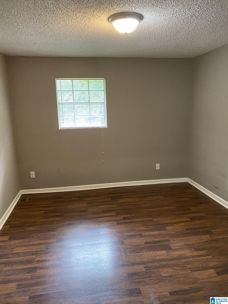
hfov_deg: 53.1
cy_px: 152
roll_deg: +0.7
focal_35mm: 26
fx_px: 228
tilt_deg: -11.6
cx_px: 114
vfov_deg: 67.3
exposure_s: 1/60
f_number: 1.8
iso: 400
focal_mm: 4.25
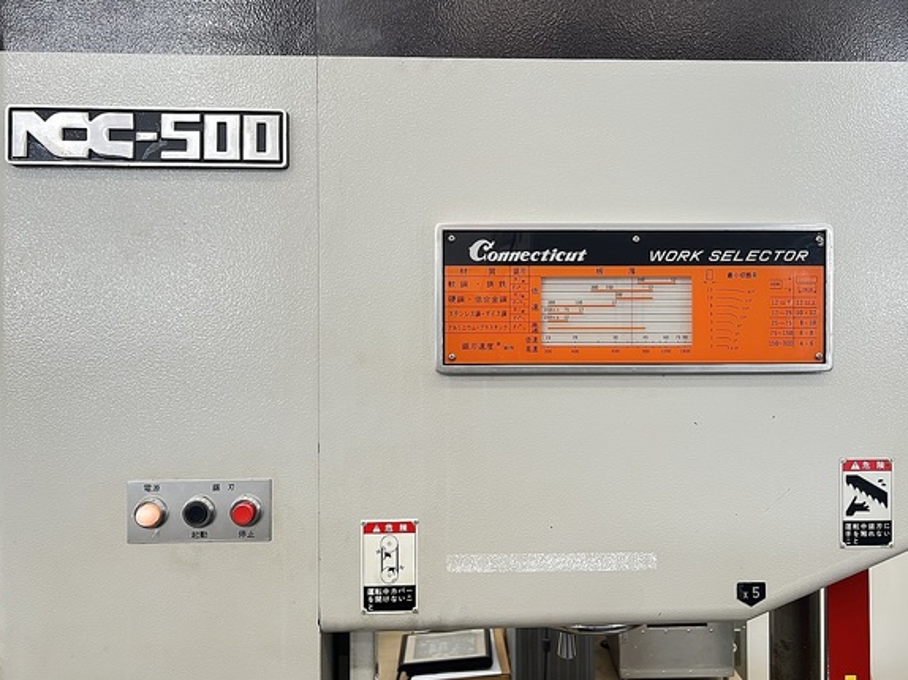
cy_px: 310
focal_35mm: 29
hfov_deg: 61.6
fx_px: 760
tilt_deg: -0.6
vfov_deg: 48.1
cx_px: 494
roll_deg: -1.1
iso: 100
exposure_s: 1/50
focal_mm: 5.7
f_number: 1.5
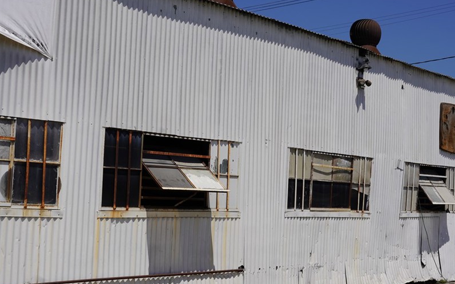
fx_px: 682
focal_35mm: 55
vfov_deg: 23.5
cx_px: 256
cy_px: 128
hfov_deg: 36.8
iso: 100
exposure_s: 1/400
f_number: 10
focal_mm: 28
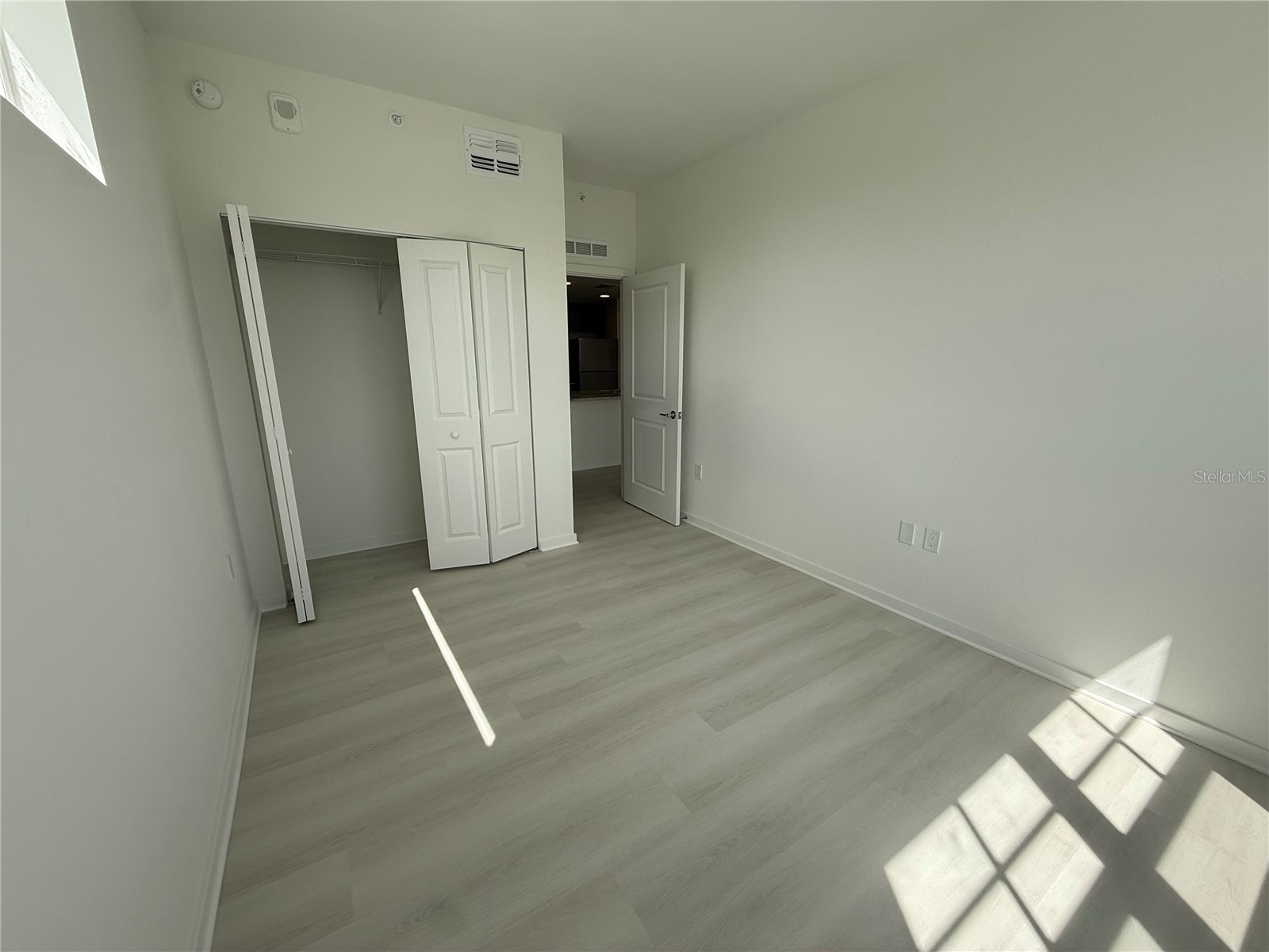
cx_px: 634
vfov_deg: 85.7
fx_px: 513
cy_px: 476
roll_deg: +1.1
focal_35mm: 14
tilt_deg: -11.8
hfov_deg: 102.1
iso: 50
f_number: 2.2
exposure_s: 1/545
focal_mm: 2.22
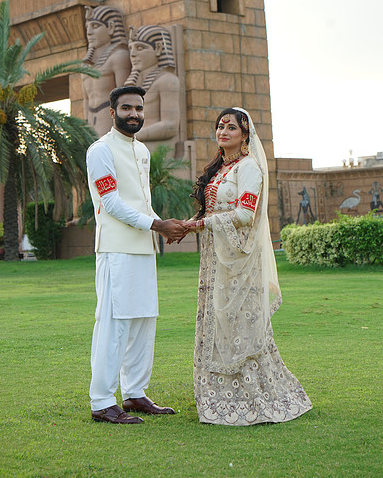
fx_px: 1048
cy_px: 208
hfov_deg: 20.7
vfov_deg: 25.7
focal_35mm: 74
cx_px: 192
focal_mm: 65
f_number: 4
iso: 320
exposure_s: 1/200
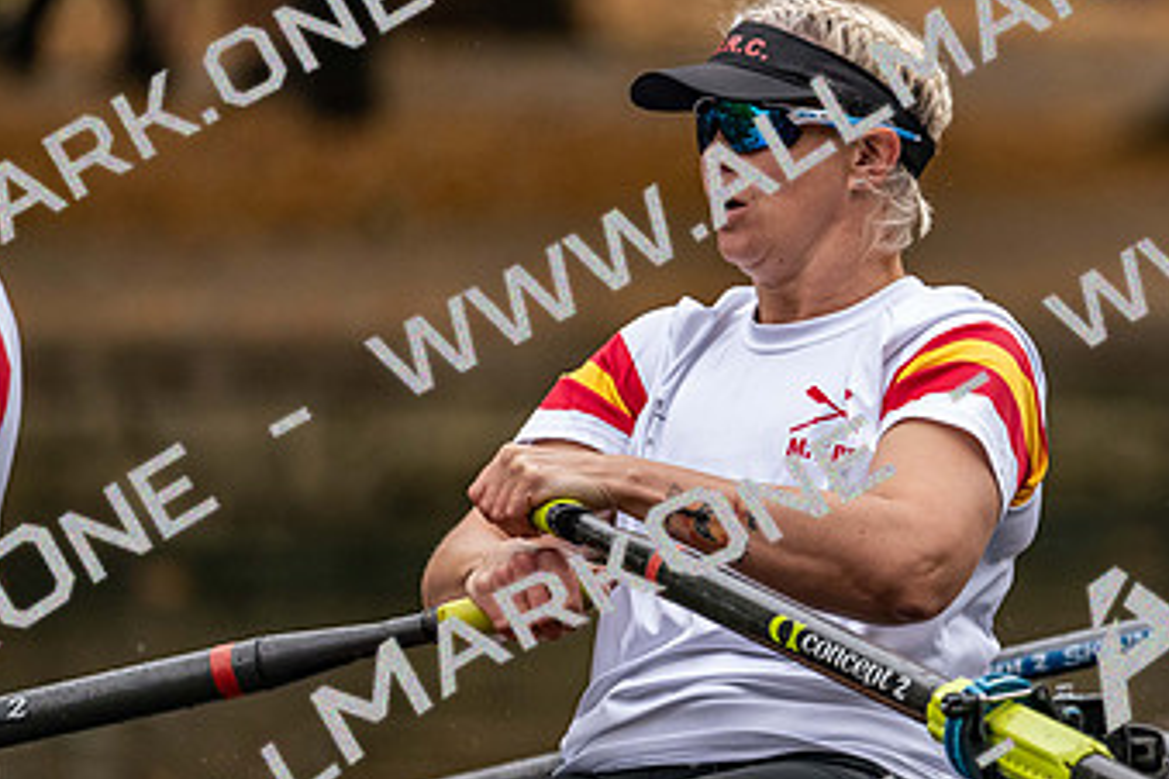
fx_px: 22209
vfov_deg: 2.0
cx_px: 793
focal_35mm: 684
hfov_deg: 3.0
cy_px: 405
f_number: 4.5
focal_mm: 400
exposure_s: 1/2500
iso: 2500
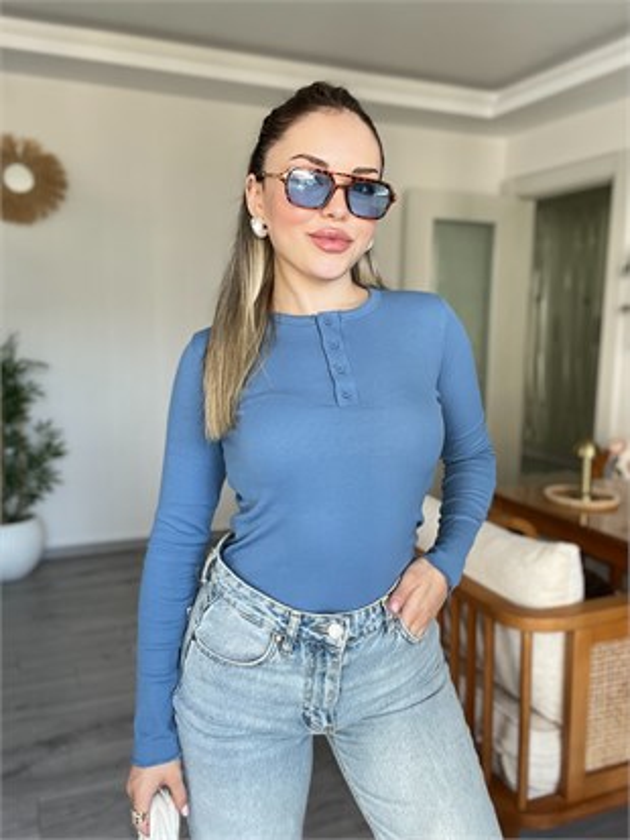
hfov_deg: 46.8
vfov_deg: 59.9
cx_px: 315
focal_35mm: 30
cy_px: 420
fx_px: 728
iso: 100
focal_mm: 2.71
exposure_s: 1/82
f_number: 2.2
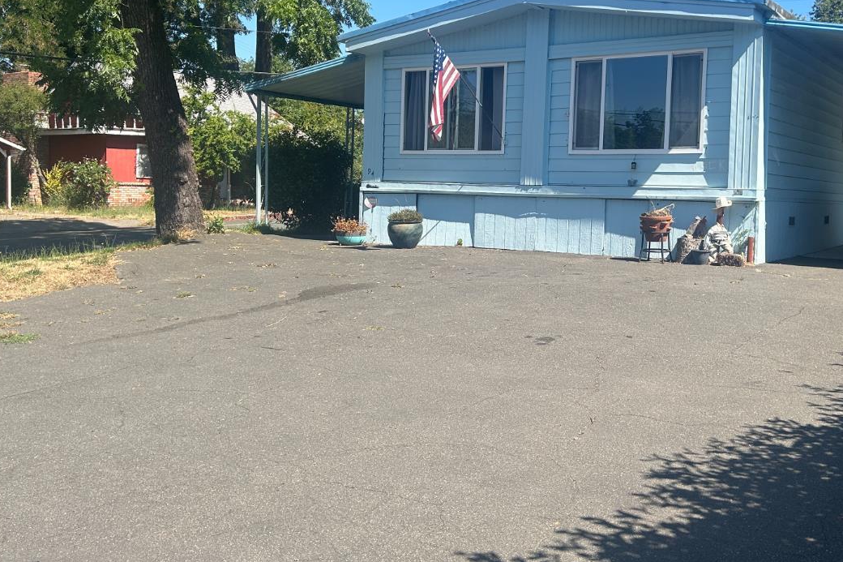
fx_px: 913
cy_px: 215
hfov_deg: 49.4
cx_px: 481
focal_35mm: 39
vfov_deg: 34.0
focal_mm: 5.7
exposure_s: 1/2632
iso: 50
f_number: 1.5
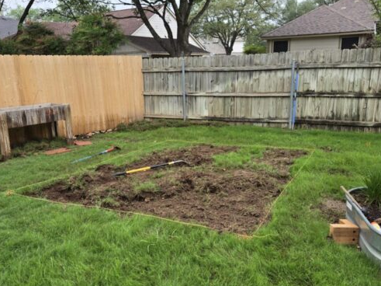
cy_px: 140
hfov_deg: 60.0
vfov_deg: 46.8
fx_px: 330
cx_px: 191
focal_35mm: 30
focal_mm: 5.4
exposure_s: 1/180
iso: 25
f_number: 1.8
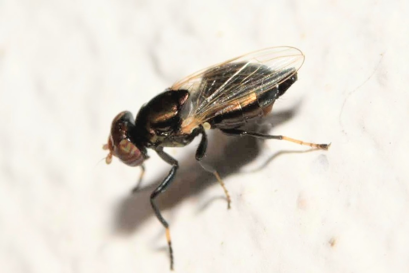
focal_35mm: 158
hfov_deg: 13.0
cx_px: 204
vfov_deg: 8.7
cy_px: 136
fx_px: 1790
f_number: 32
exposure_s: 1/60
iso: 250
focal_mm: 105
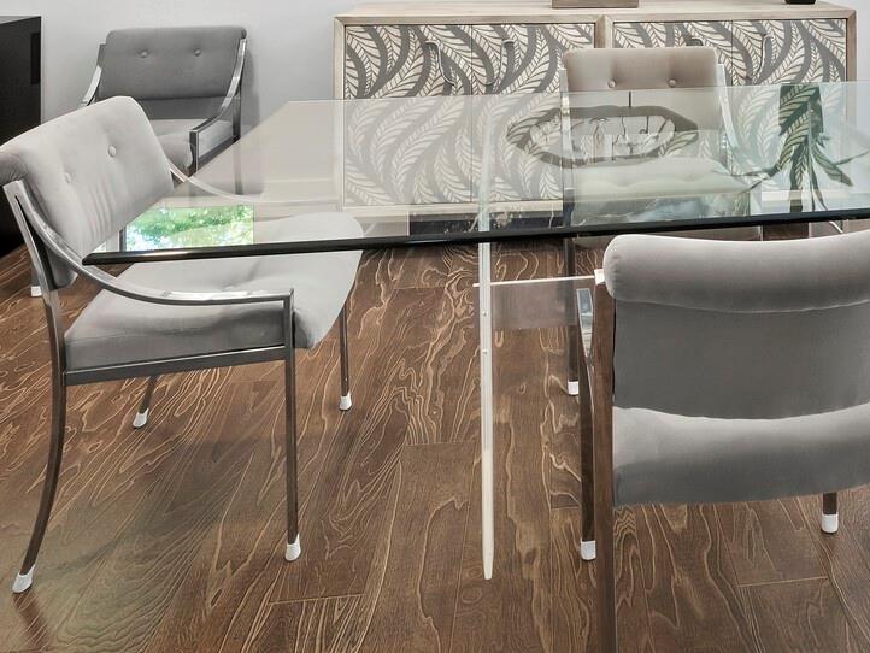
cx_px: 635
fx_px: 779
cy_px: -67
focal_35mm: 31
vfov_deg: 37.8
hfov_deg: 56.0
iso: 320
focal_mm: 7
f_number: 11
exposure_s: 1/3
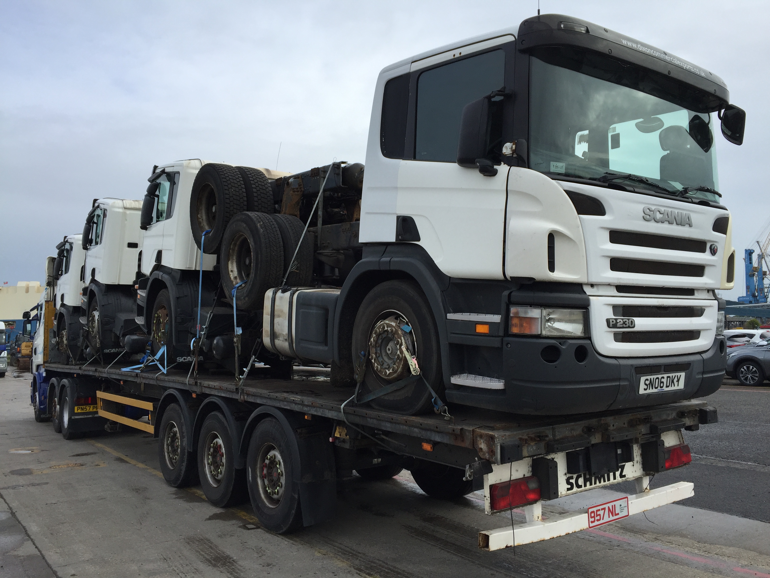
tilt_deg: +3.8
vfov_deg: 48.2
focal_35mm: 29
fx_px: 645
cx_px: 385
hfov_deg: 61.7
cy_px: 289
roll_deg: +2.6
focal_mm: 4.15
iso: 32
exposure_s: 1/1236
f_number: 2.2
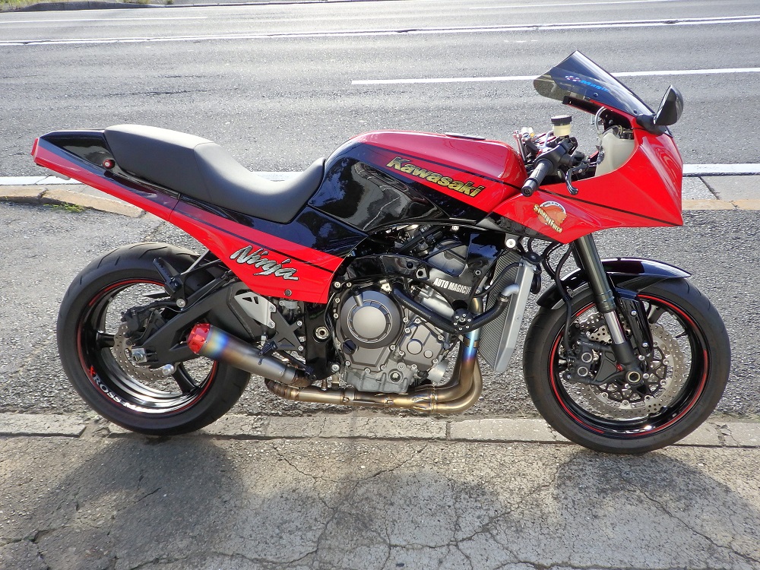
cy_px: 285
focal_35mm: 30
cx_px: 380
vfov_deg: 46.8
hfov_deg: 60.0
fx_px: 659
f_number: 3.3
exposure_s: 1/320
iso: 125
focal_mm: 5.5
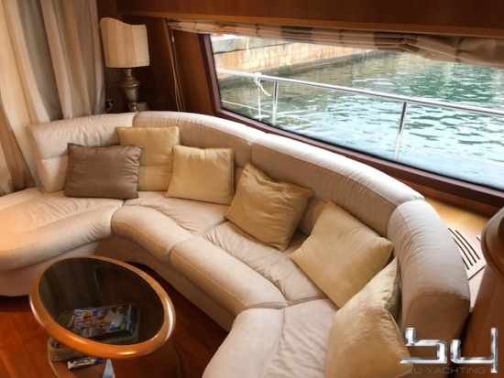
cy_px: 189
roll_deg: -1.1
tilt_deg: -25.7
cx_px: 252
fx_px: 408
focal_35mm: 28
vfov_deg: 49.8
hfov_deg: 63.4
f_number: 1.8
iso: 25
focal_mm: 3.99
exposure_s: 1/50
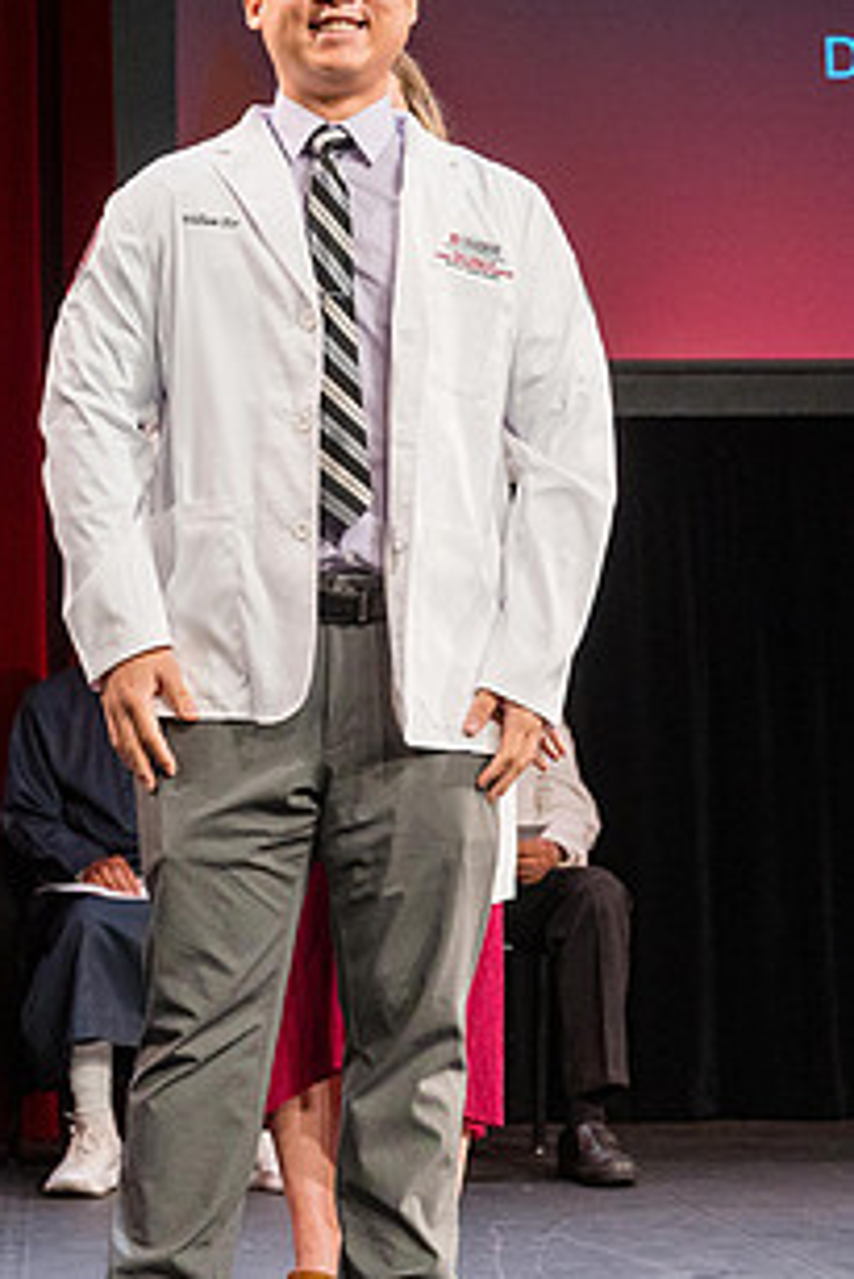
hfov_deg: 13.6
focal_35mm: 100
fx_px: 3554
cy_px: 478
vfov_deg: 20.4
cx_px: 188
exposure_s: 1/320
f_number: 3.5
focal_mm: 39
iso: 1250
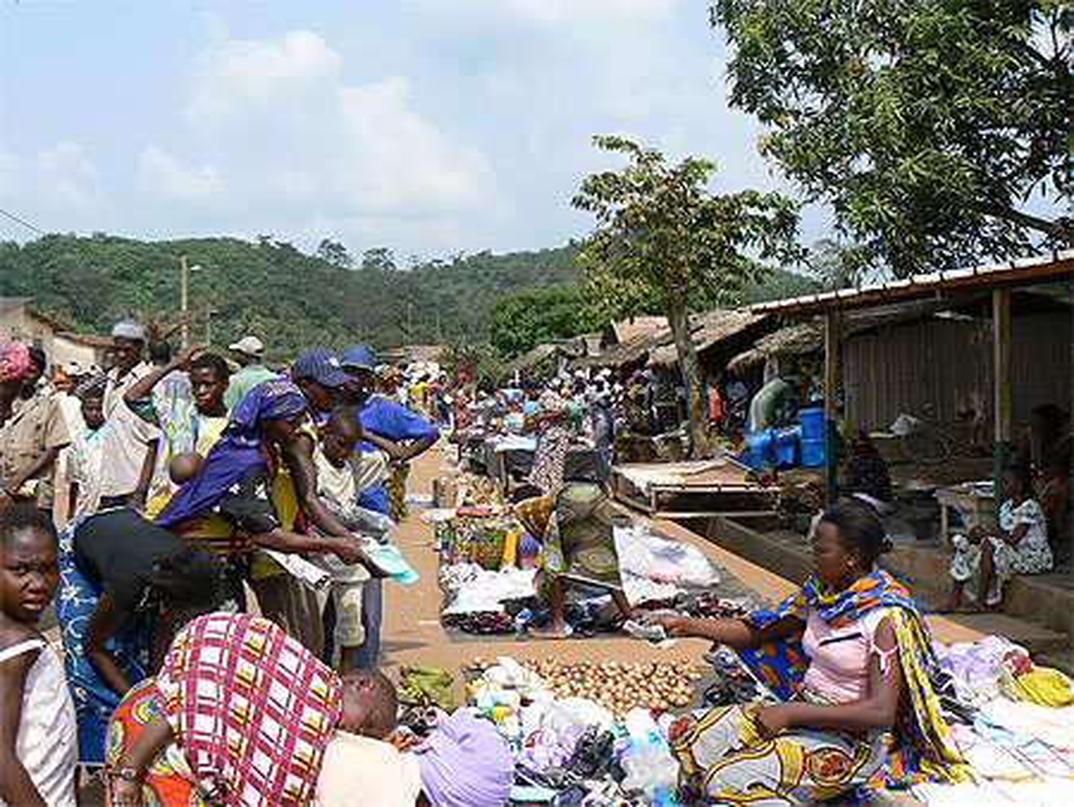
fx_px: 1118
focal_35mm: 36
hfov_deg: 51.3
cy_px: 404
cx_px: 537
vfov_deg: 39.7
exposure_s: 1/400
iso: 80
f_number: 5.6
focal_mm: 6
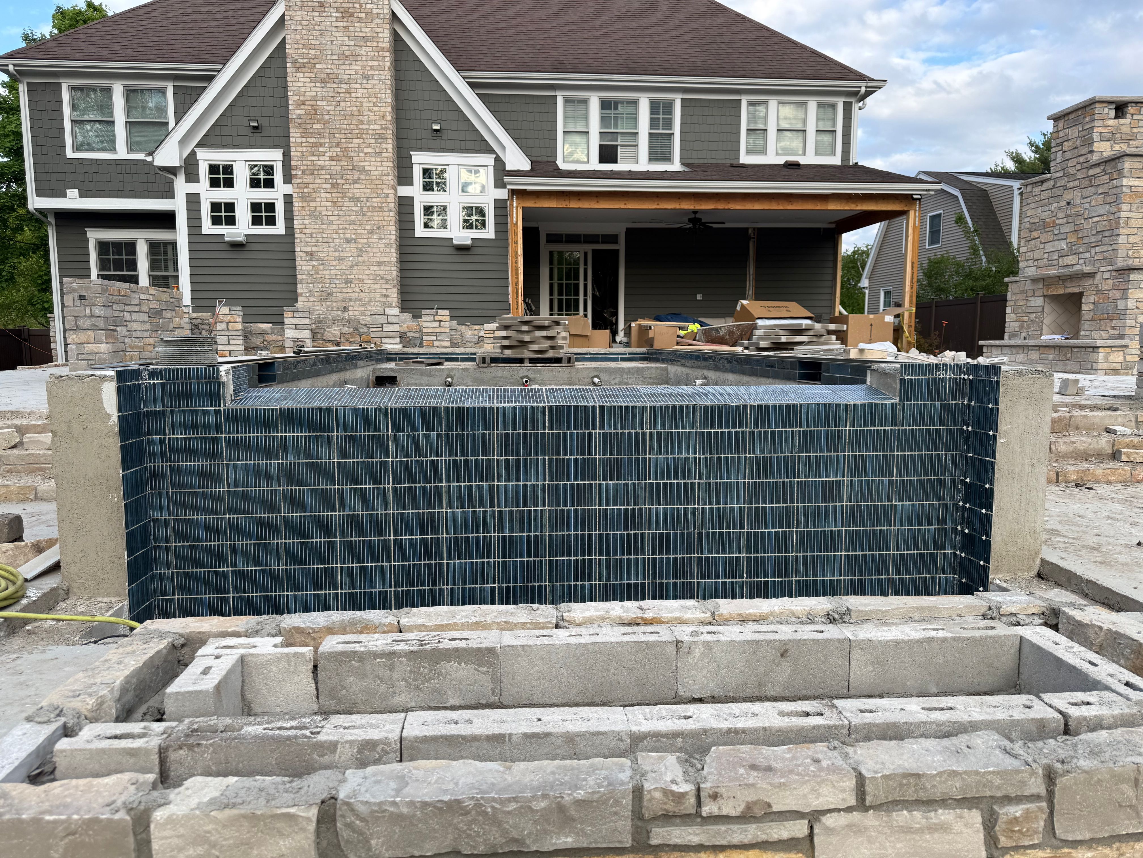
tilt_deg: -6.9
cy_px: 429
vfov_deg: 56.8
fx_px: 792
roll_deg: +0.1
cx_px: 572
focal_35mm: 24
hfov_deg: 71.6
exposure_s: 1/1018
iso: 80
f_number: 1.78
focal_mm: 6.76
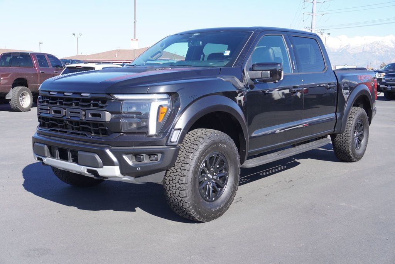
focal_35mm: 39
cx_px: 198
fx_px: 428
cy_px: 132
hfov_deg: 49.5
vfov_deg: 34.3
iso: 100
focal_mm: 26
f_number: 6.3
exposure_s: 1/125
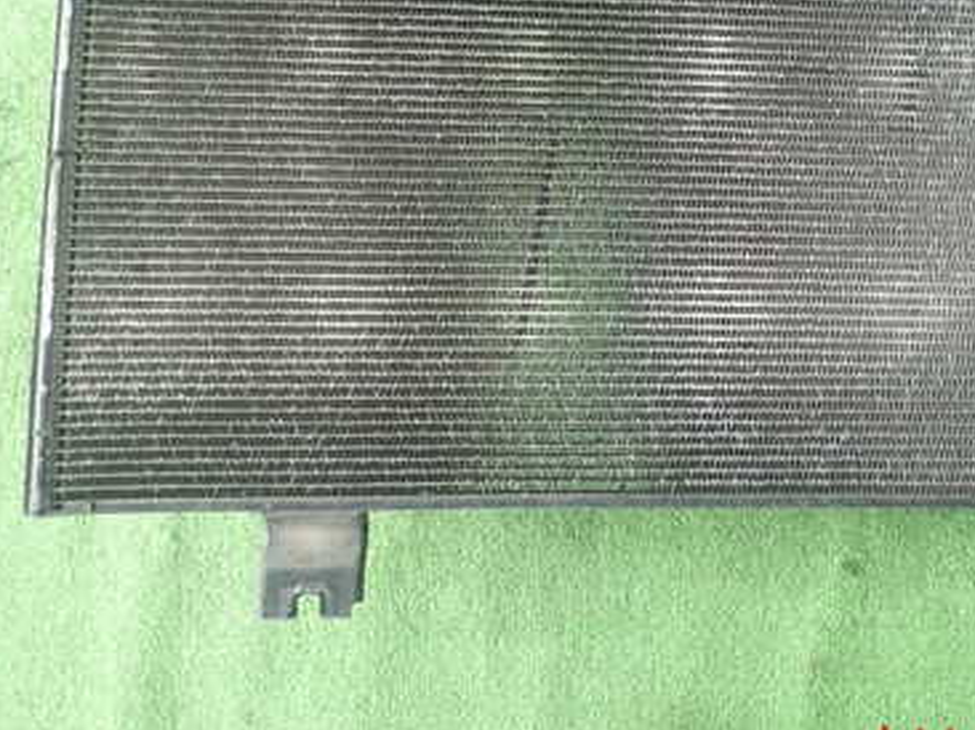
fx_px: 1154
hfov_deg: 44.8
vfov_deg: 34.4
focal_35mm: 41
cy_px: 186
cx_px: 682
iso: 200
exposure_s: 1/60
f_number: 2
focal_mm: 4.5
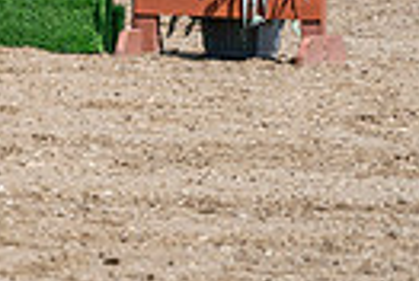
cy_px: -318
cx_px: -262
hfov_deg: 1.7
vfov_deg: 1.2
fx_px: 13812
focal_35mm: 1184
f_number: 5.6
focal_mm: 268
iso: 250
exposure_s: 1/1250
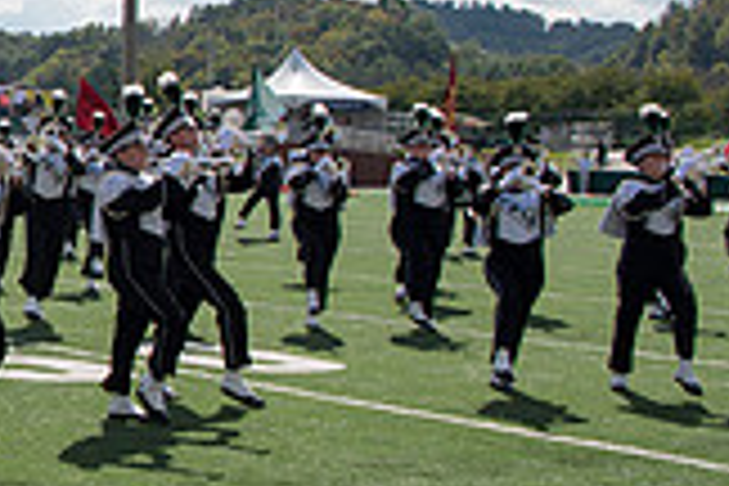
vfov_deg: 15.9
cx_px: -544
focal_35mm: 86
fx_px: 1741
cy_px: 182
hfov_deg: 18.8
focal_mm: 24
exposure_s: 1/1000
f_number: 7.1
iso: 200
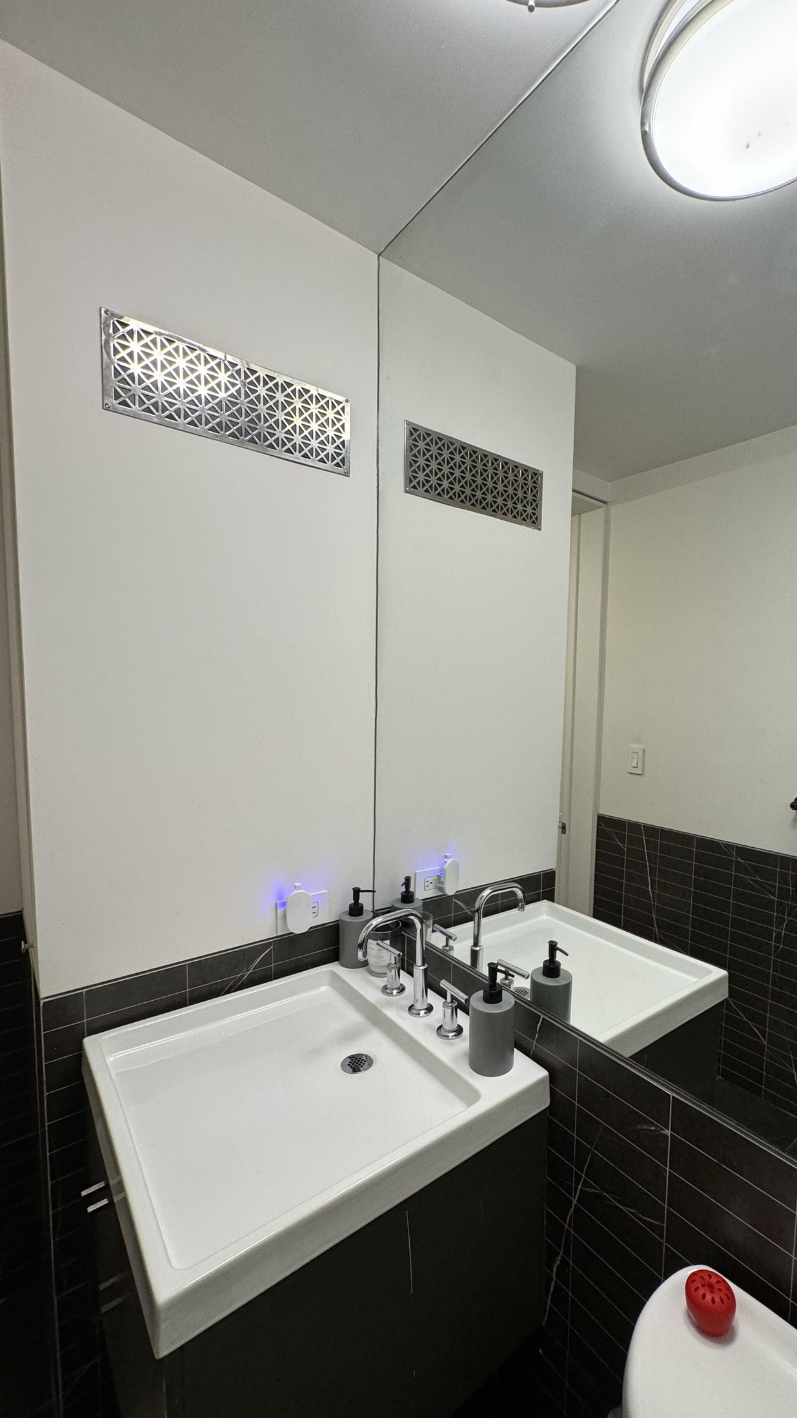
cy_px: 738
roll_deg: -0.9
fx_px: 601
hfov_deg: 66.1
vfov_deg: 99.3
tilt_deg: -5.4
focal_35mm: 16
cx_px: 494
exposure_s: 1/60
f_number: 2.2
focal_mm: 2.22
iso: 160
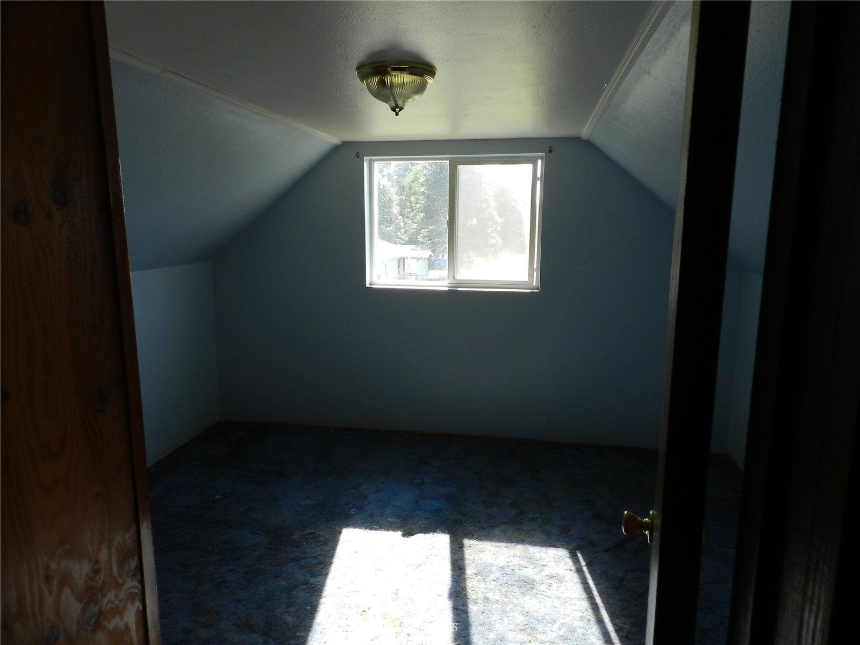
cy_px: 322
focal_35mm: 23
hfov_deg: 73.9
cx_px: 430
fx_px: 571
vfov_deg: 58.9
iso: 160
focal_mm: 4
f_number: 3.4
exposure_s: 1/125
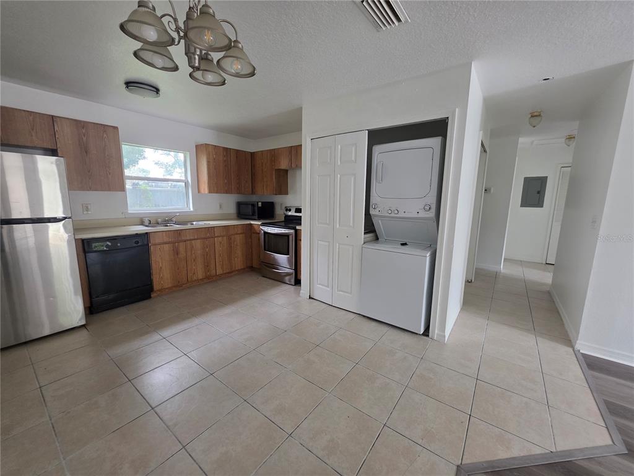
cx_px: 317
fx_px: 238
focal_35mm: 13
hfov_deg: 106.2
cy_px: 238
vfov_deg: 89.9
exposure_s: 1/120
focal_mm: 2.2
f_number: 1.9
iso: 160
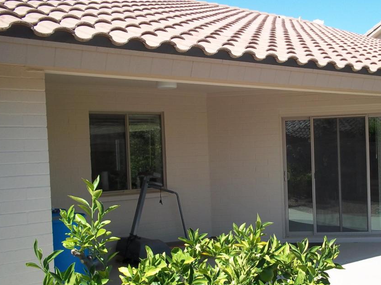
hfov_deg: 42.8
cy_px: 163
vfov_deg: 32.8
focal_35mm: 44
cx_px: 227
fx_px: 484
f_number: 8
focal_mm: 6.5
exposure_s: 1/100
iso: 80
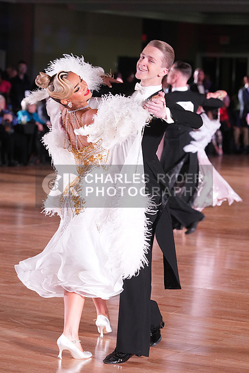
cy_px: 186
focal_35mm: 130
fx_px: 1348
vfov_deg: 15.8
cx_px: 124
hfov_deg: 10.6
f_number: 5
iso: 4000
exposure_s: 1/200
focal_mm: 130
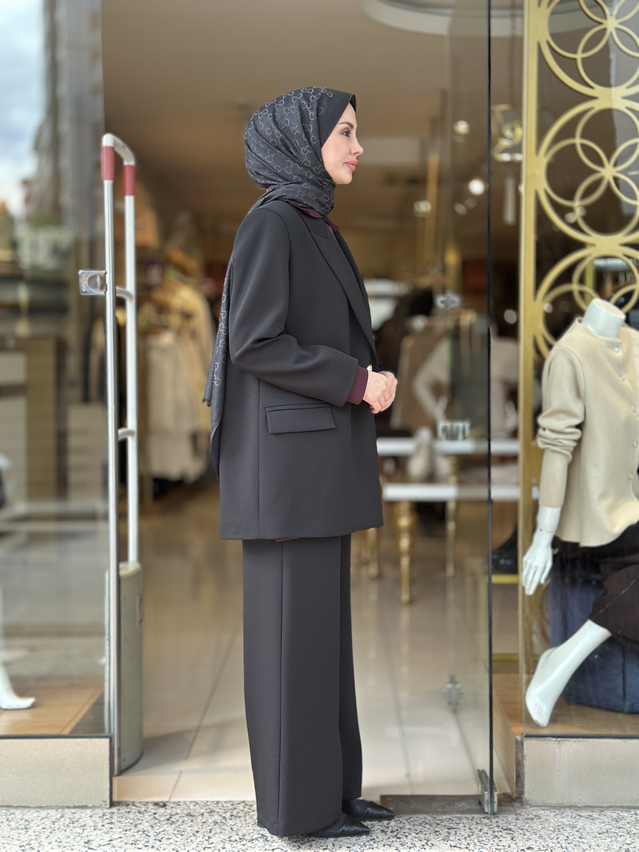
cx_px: 320
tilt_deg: -2.0
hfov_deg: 30.3
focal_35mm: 48
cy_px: 426
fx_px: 1181
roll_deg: -0.3
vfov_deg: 39.7
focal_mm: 6.86
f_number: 1.78
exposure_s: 1/170
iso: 125
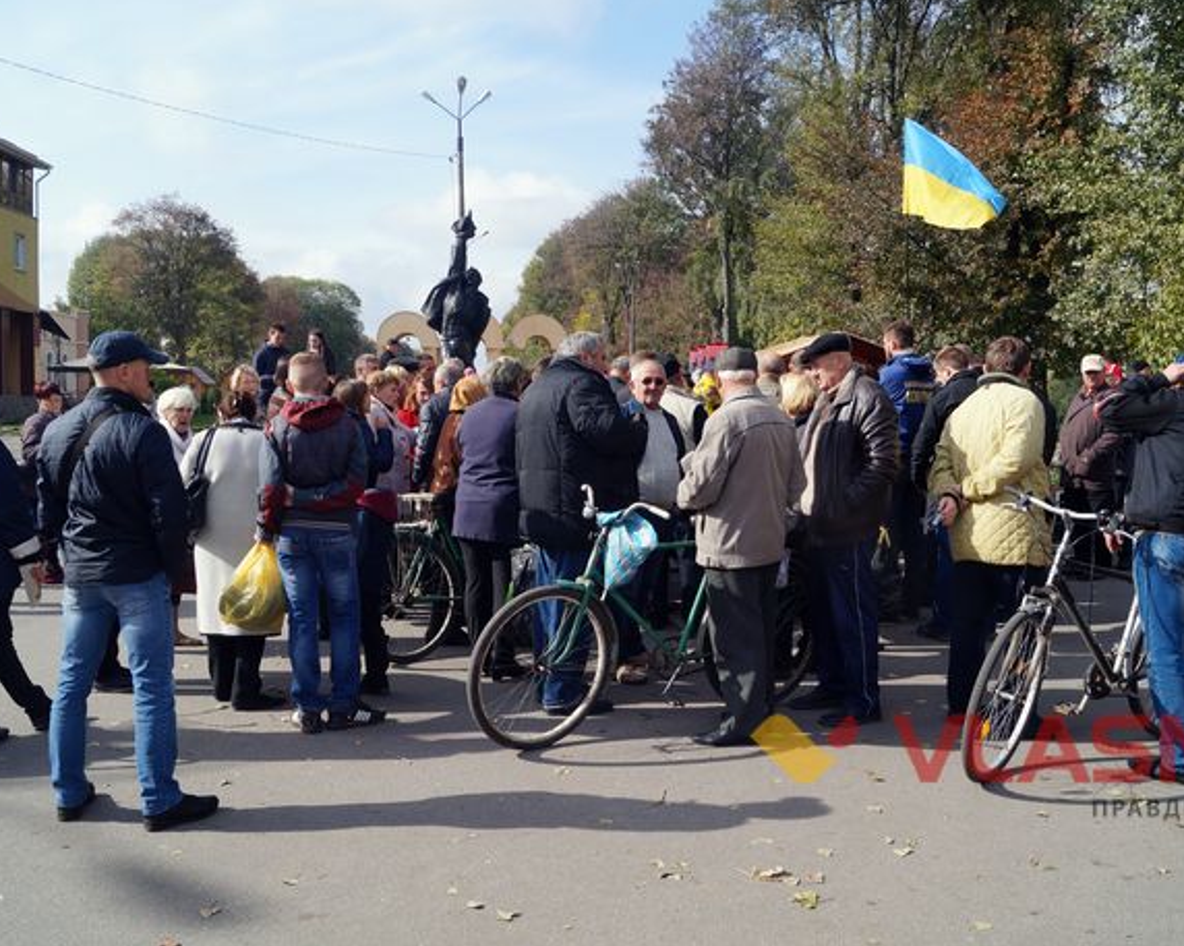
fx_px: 1086
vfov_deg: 47.1
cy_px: 469
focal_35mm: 31
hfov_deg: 57.2
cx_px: 625
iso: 100
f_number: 9
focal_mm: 18
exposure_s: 1/125
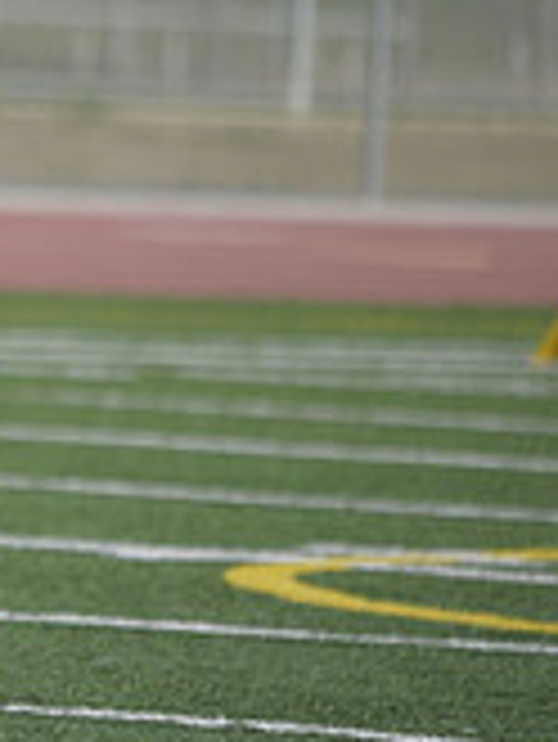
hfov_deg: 1.1
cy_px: 360
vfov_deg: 1.5
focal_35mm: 1351
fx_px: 29000
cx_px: -630
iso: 500
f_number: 6.3
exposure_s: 1/1000
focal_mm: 400
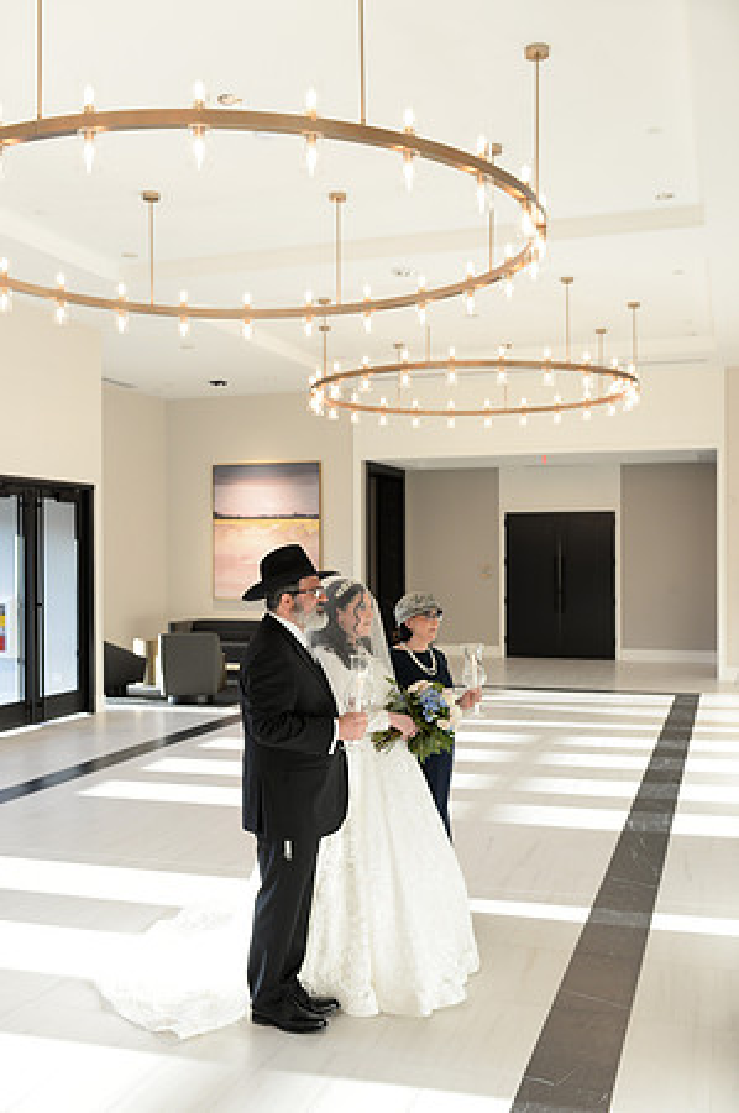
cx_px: 370
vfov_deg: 54.5
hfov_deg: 37.8
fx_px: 1080
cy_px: 556
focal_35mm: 35
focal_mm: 35
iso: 1000
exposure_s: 1/200
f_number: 5
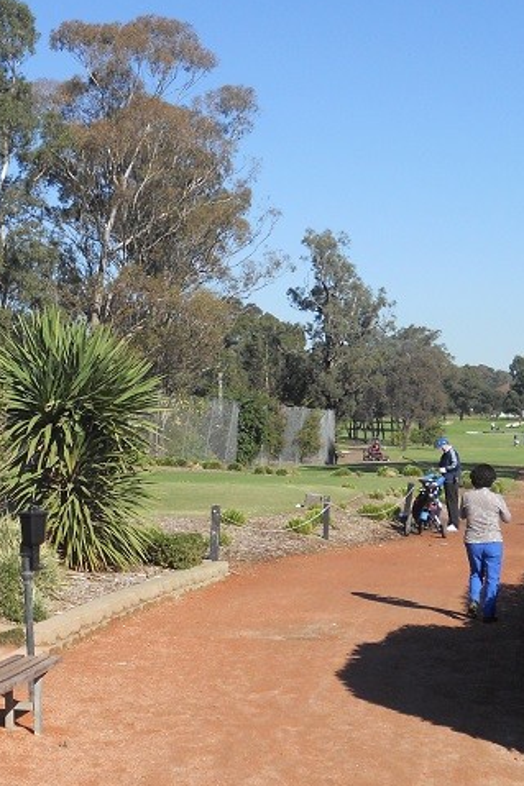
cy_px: 445
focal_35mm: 66
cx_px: 90
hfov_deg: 20.3
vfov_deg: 30.5
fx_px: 1442
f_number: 3.9
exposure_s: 1/640
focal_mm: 6.9
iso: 80
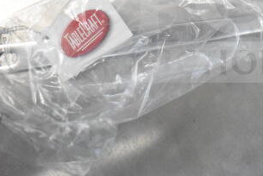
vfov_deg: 17.3
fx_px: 570
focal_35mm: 78
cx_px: 214
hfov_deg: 25.5
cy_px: 14
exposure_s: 1/40
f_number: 4
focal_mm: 26
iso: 14400
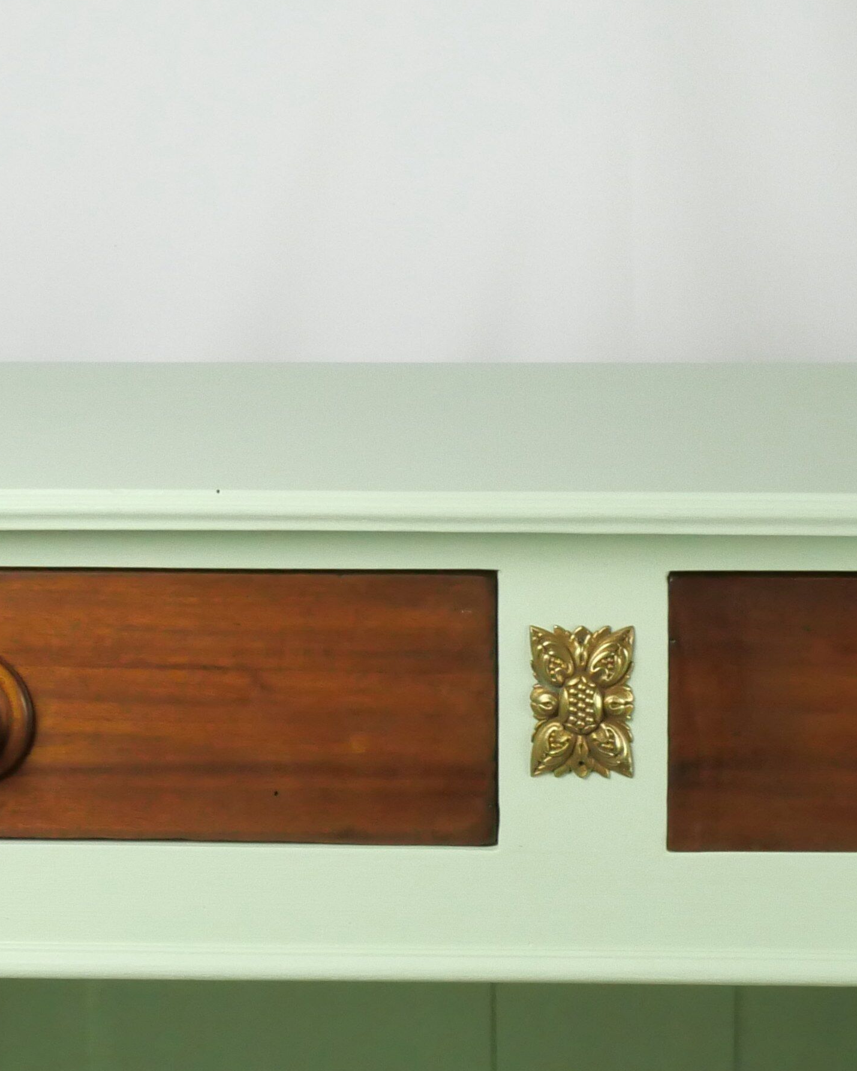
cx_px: 606
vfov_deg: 18.7
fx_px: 3234
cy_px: 744
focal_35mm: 102
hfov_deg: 15.1
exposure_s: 1/15
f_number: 13
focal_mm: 18
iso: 1250
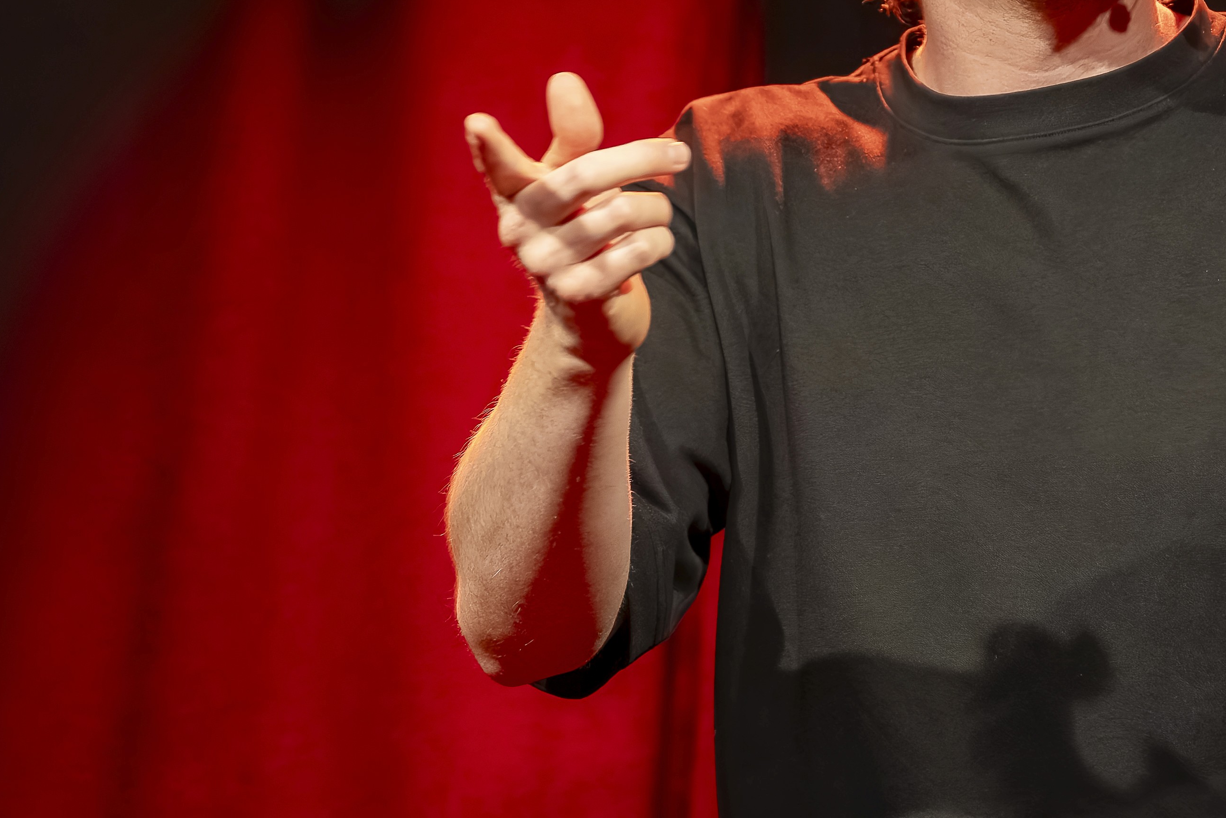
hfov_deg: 7.7
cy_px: 119
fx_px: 9093
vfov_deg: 5.1
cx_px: 797
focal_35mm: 267
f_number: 3.5
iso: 1600
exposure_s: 1/250
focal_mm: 115
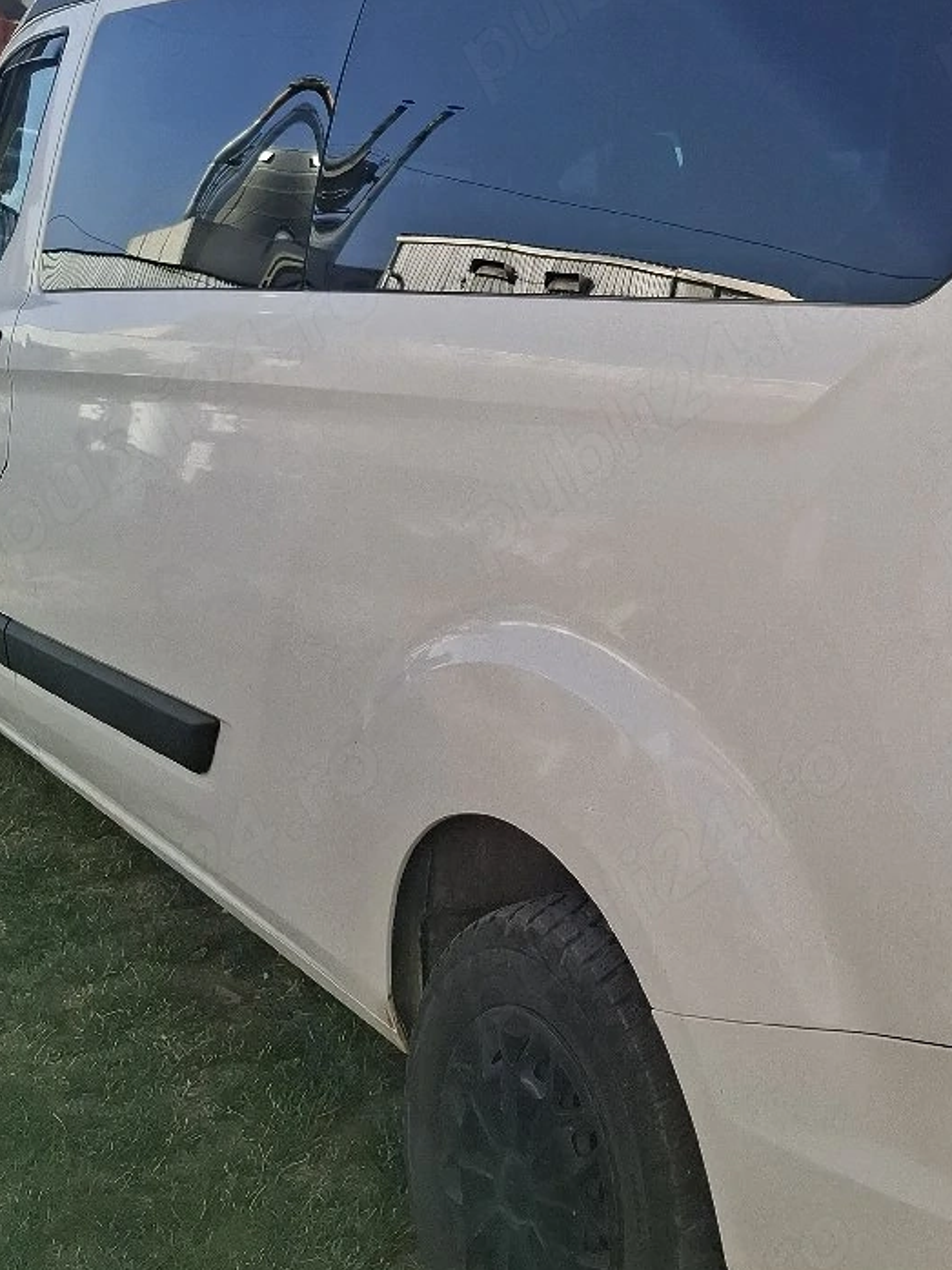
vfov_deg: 42.6
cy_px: 484
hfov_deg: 31.9
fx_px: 1613
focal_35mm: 44
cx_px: 775
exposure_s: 1/2000
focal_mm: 5.54
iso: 50
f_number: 1.8
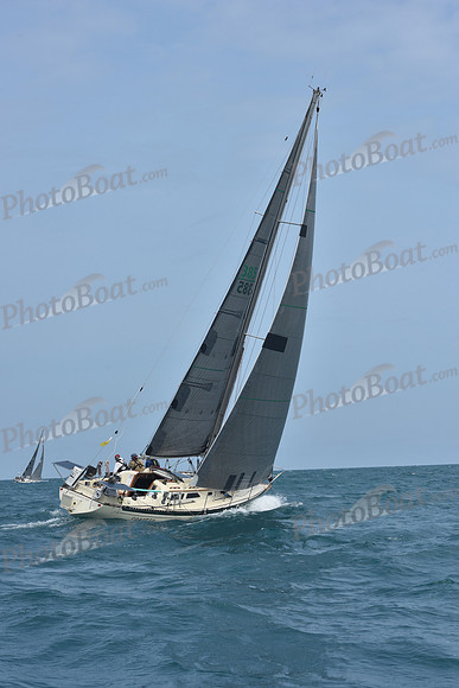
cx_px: 230
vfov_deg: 28.8
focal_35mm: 70
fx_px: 1338
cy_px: 344
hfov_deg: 19.5
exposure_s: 1/800
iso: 250
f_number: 11
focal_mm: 70
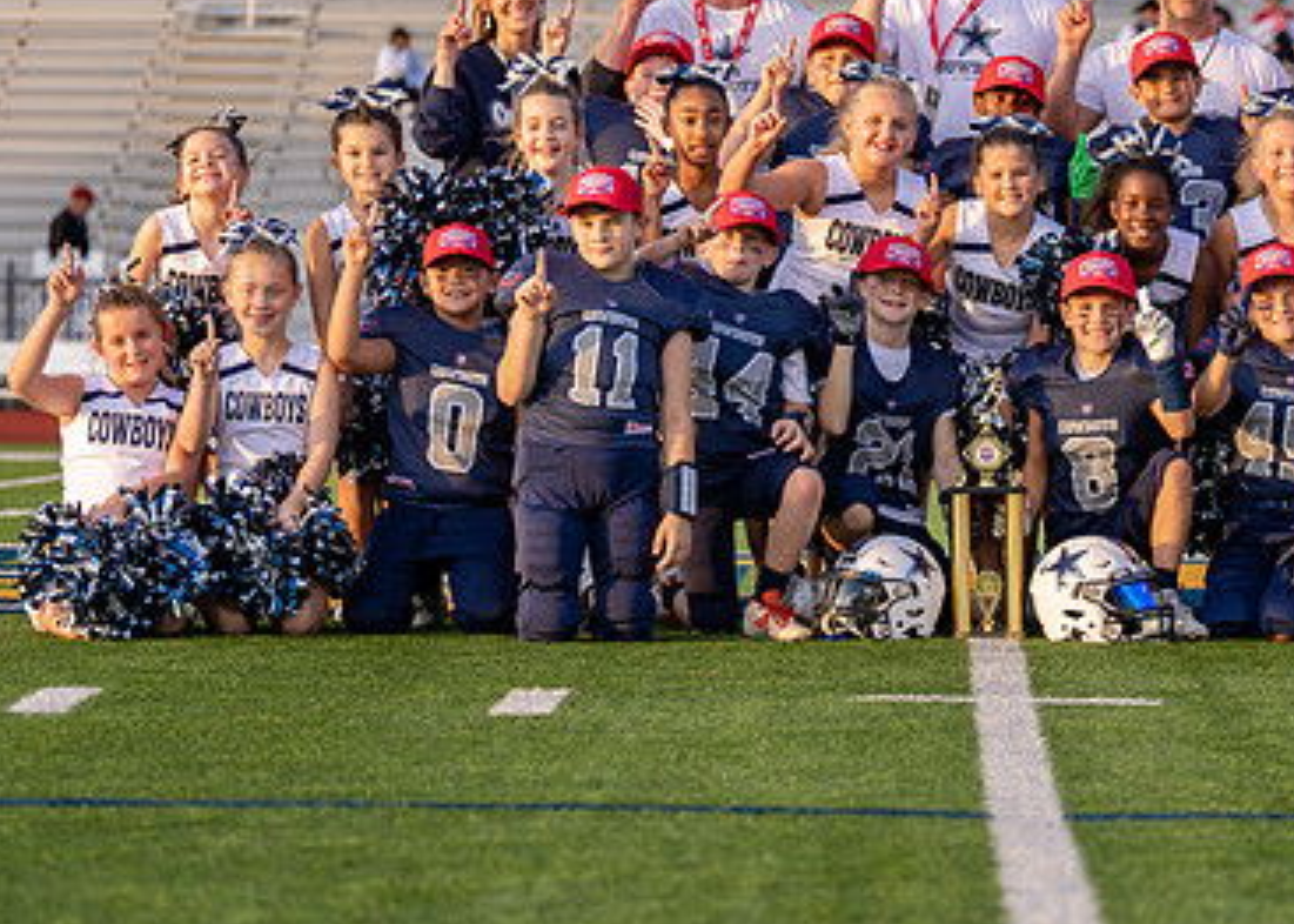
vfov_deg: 8.2
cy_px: 347
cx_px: 984
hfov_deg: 11.4
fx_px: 6467
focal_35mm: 176
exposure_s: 1/400
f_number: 2.8
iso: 100
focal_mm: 98
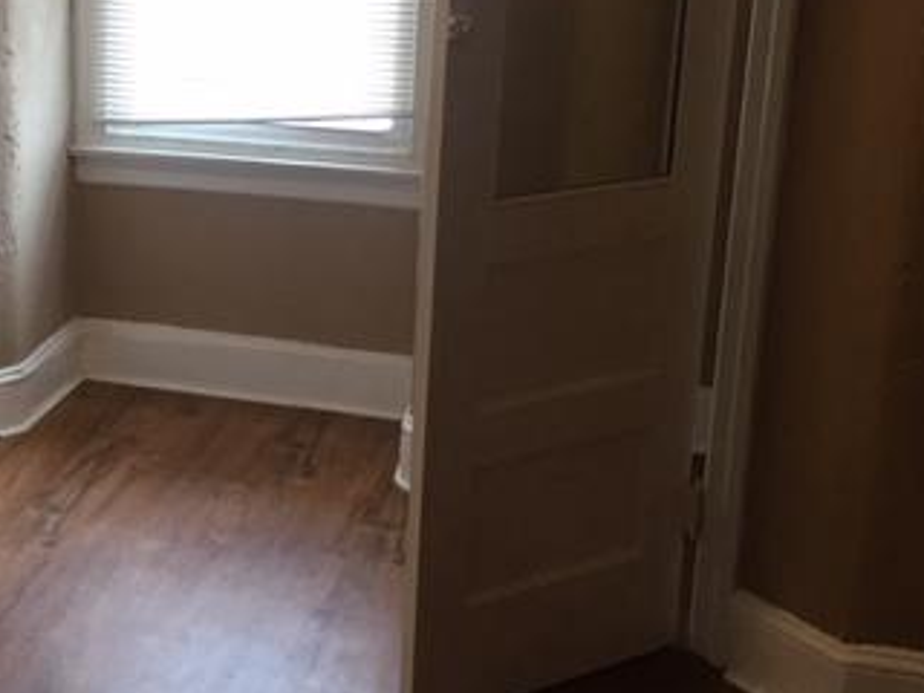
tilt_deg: -13.1
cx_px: 182
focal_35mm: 58
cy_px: 240
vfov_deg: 25.1
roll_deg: -1.5
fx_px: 1548
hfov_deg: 32.3
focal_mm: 4.15
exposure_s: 1/30
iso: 40
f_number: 2.2
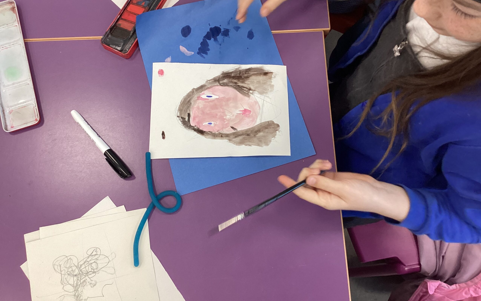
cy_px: 124
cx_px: 241
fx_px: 433
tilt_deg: -73.2
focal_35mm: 33
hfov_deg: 58.1
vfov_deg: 38.2
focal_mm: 3.3
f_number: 2.4
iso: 80
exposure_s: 1/60
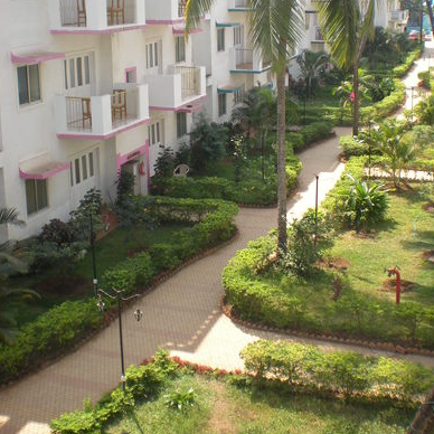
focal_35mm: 52
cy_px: 128
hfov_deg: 32.7
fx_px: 738
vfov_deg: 32.4
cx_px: 245
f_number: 4.6
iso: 64
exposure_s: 1/154
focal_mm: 6.3
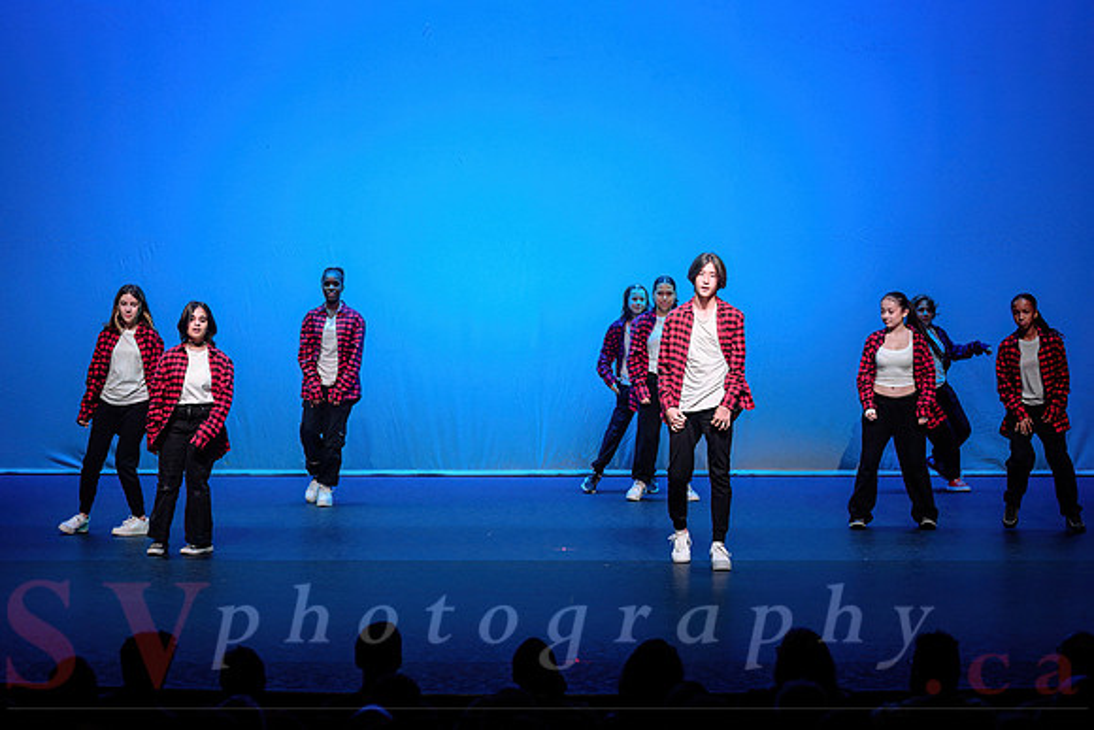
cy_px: 365
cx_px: 539
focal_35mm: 101
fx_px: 3059
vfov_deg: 13.6
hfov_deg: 20.3
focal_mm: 98
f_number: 2.8
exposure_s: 1/400
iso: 1250
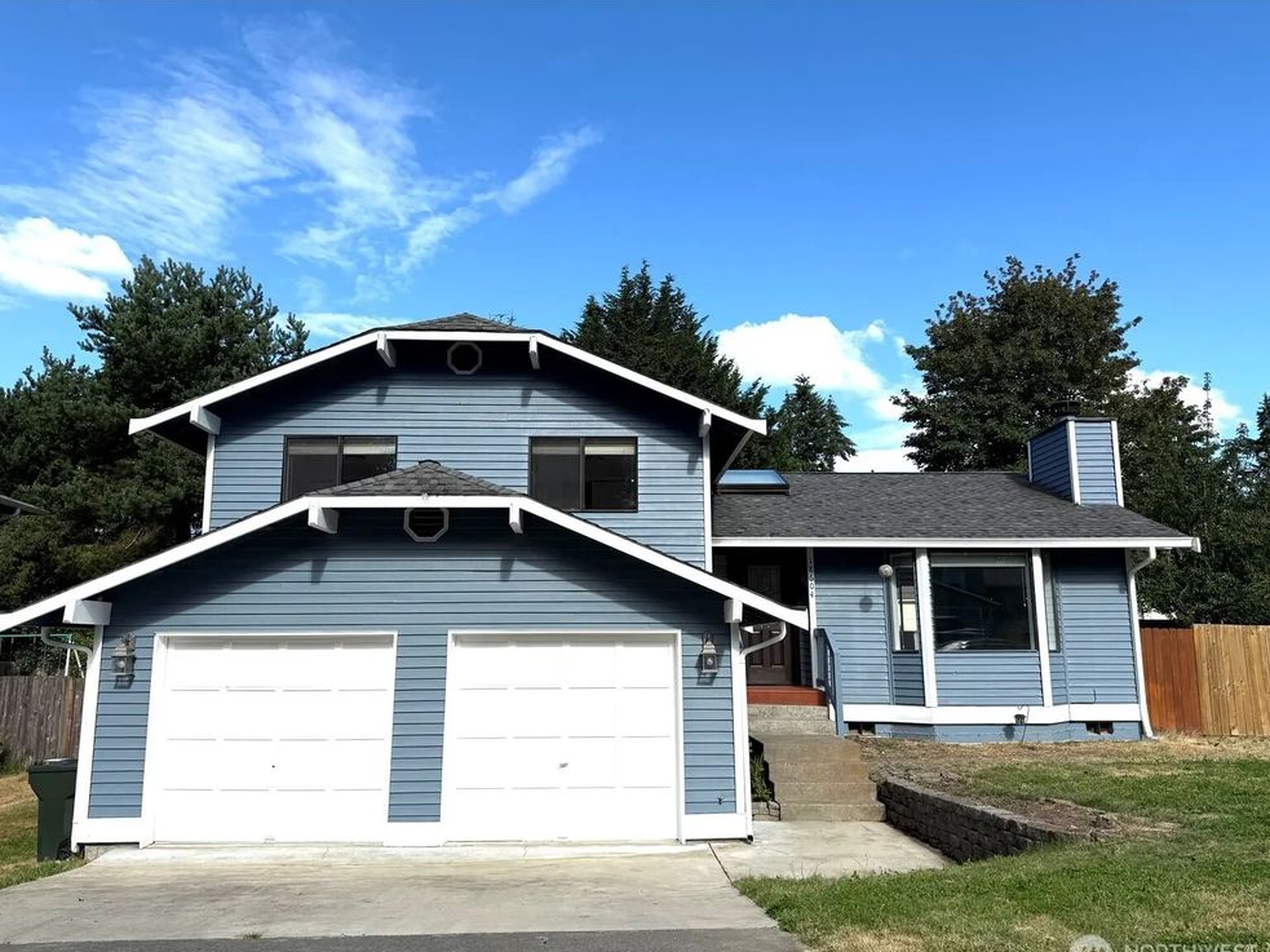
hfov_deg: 69.4
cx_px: 621
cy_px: 495
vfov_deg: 54.9
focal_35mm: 25
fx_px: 917
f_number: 1.78
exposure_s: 1/5319
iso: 80
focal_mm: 6.76
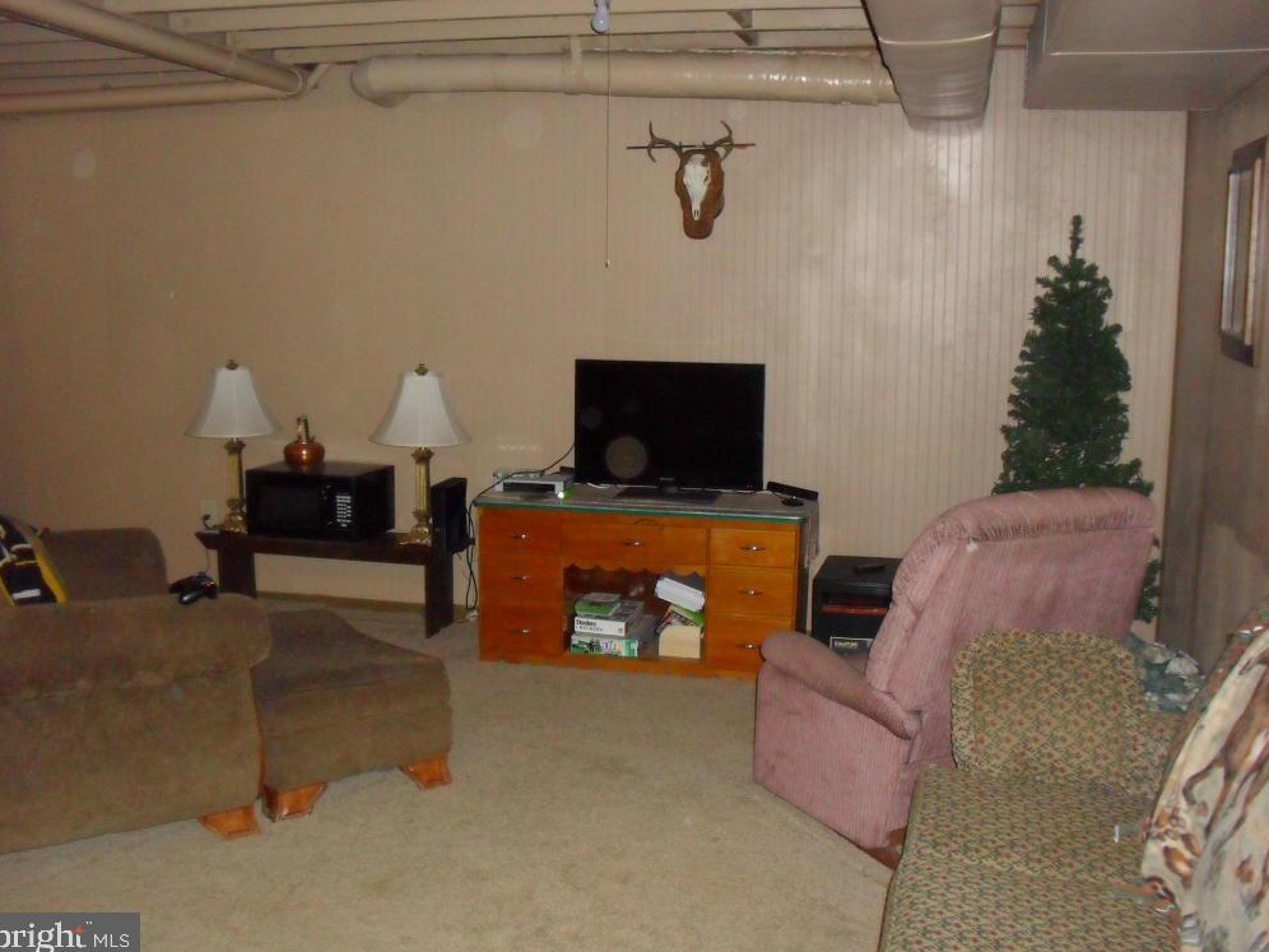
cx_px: 633
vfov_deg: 39.7
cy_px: 475
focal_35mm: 36
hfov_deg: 51.4
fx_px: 1320
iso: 400
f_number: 3.2
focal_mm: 6.3
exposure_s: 1/45
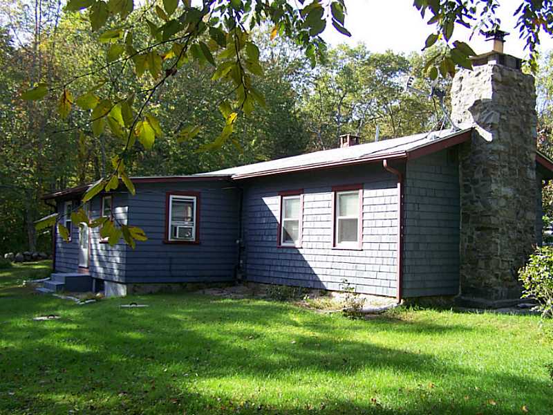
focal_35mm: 38
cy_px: 208
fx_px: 607
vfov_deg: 37.7
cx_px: 276
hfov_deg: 49.0
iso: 64
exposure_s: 1/160
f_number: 2.8
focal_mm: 6.3
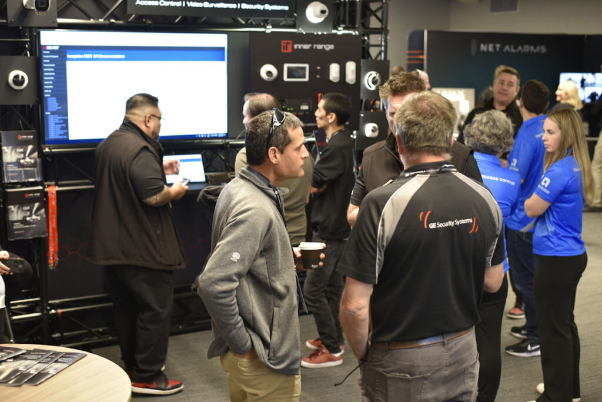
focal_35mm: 50
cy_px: 201
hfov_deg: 39.6
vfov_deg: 27.0
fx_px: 837
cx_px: 301
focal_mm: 50
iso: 800
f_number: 3.2
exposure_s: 1/60
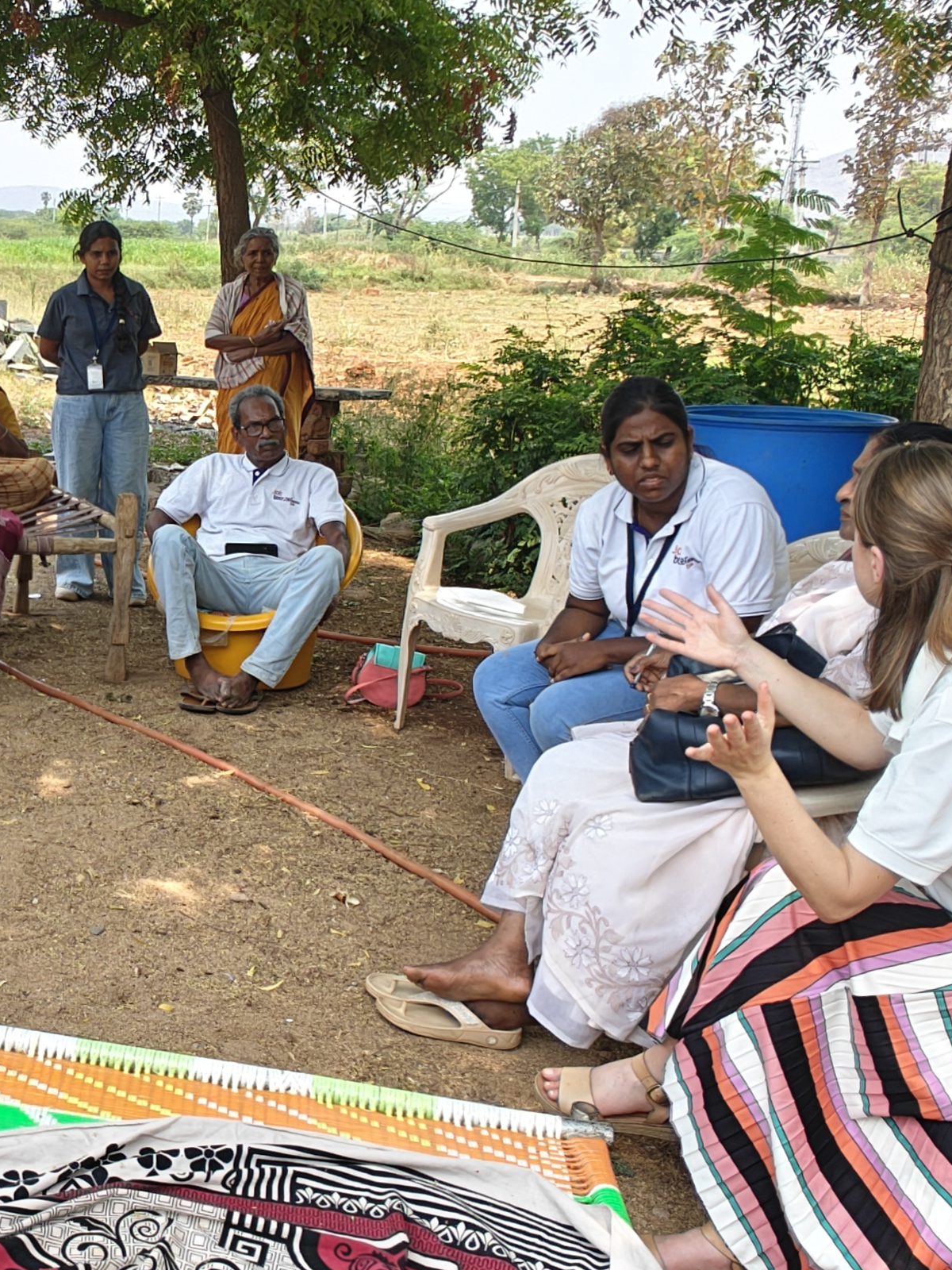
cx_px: -53
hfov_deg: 35.7
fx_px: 1283
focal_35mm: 35
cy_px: 549
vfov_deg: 52.5
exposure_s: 1/510
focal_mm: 2.62
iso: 64
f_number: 2.2
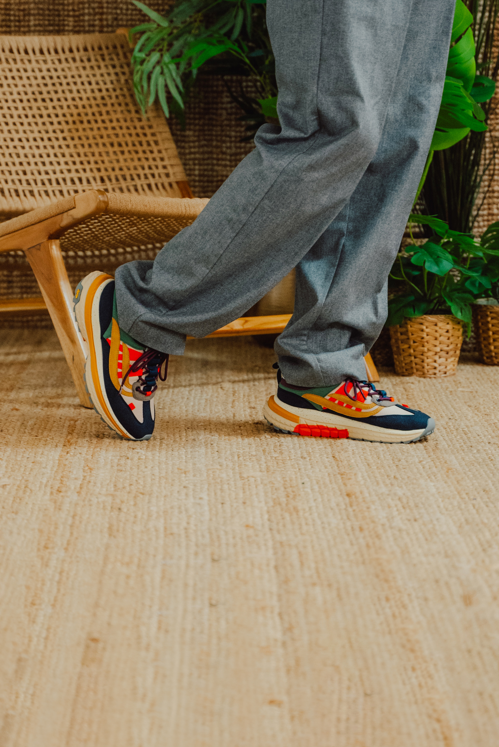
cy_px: 374
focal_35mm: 112
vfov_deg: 18.3
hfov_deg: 12.2
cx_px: 250
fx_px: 2326
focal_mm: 75
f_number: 3.2
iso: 1600
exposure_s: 1/100
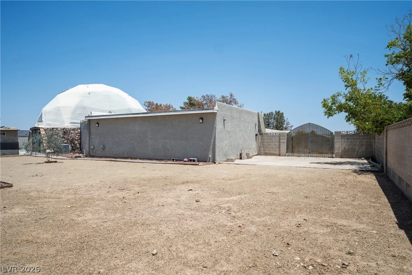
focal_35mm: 22
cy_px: 138
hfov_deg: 77.6
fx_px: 256
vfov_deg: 56.4
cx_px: 206
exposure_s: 1/200
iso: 100
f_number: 9
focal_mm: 22.4
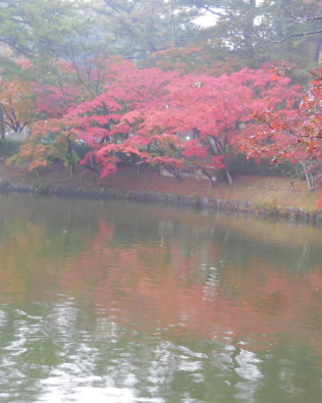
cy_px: 201
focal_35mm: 80
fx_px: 953
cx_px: 246
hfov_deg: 19.0
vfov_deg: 23.8
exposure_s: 1/8
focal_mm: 11
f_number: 4.5
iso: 400
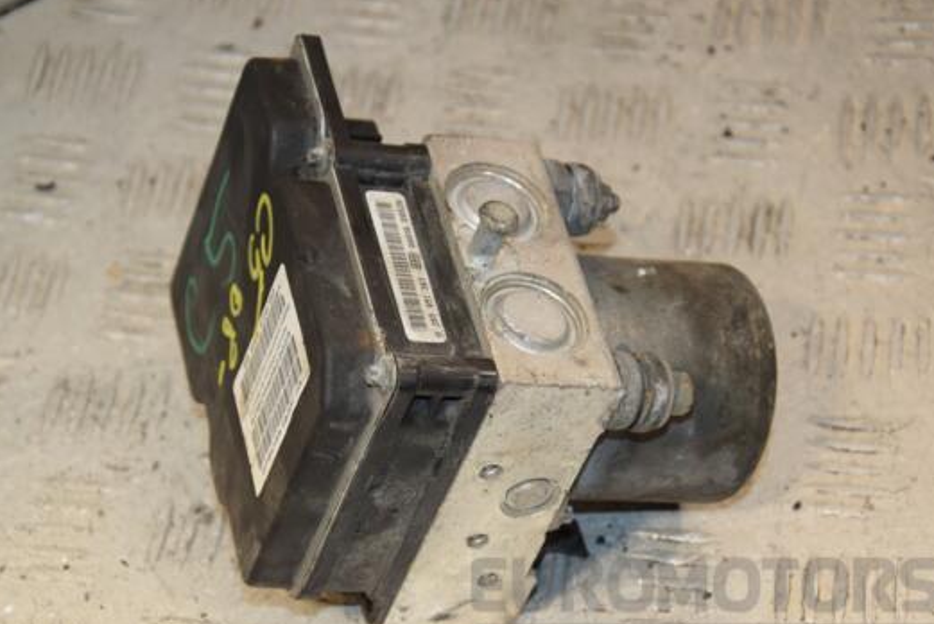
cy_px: 346
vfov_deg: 12.8
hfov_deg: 19.1
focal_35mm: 107
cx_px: 437
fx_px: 2777
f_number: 6.3
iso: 800
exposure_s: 1/200
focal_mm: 62
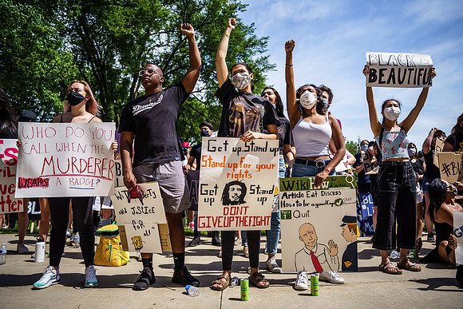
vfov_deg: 53.2
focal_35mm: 24
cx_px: 232
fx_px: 309
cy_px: 154
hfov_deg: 73.7
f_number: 2.8
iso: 200
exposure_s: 1/3200
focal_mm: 24
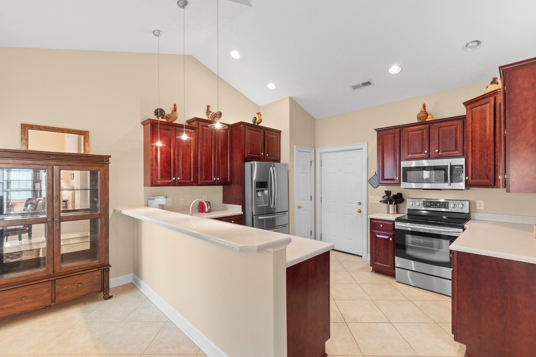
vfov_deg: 77.3
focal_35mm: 15
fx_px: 223
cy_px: 178
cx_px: 268
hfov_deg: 100.4
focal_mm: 10
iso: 100
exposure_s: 1/2
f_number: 4.5
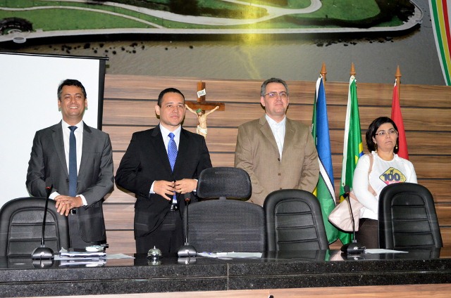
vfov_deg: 20.5
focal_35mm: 66
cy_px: 149
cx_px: 226
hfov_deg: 30.6
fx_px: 825
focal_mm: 44
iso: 3200
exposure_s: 1/60
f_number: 5.3
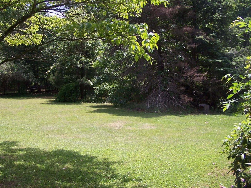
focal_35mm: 46
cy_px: 78
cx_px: 109
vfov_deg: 31.5
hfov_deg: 41.2
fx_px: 334
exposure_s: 1/750
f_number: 2.8
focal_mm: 6.3
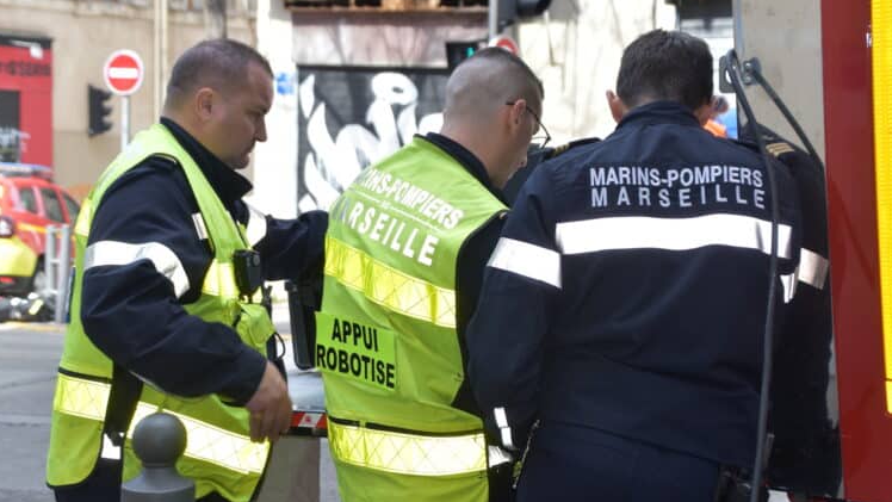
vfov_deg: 17.0
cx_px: 451
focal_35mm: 71
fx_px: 1680
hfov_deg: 29.7
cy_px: 219
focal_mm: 44
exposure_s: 1/200
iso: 180
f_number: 5
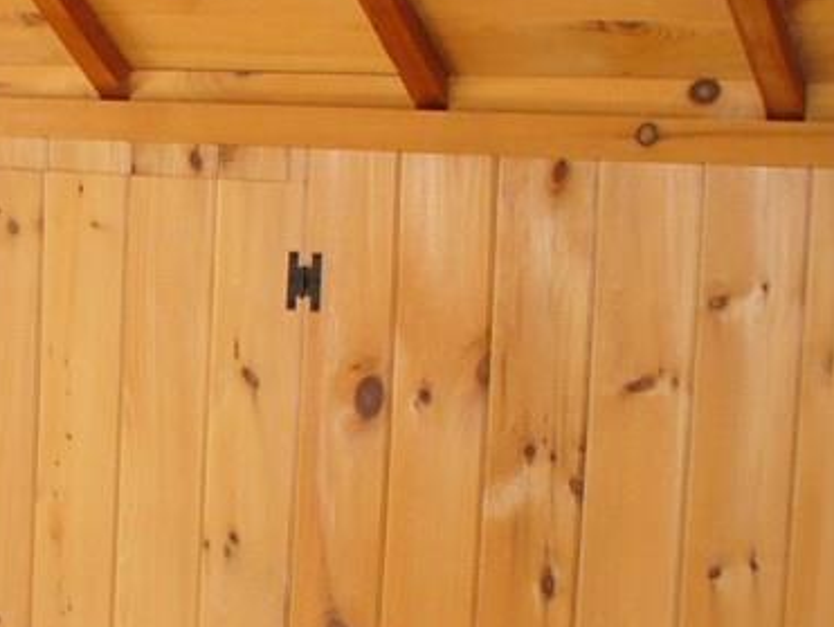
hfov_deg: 18.1
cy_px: 396
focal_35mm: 102
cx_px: -205
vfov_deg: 14.5
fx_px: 2460
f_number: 2.8
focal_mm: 6.1
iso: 125
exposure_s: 1/30
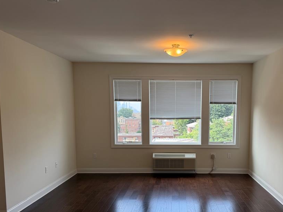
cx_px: 175
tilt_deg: -4.9
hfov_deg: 59.3
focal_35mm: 30
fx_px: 245
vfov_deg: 46.4
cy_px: 132
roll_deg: +0.0
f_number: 1.78
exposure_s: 1/266
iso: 80
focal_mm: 6.76
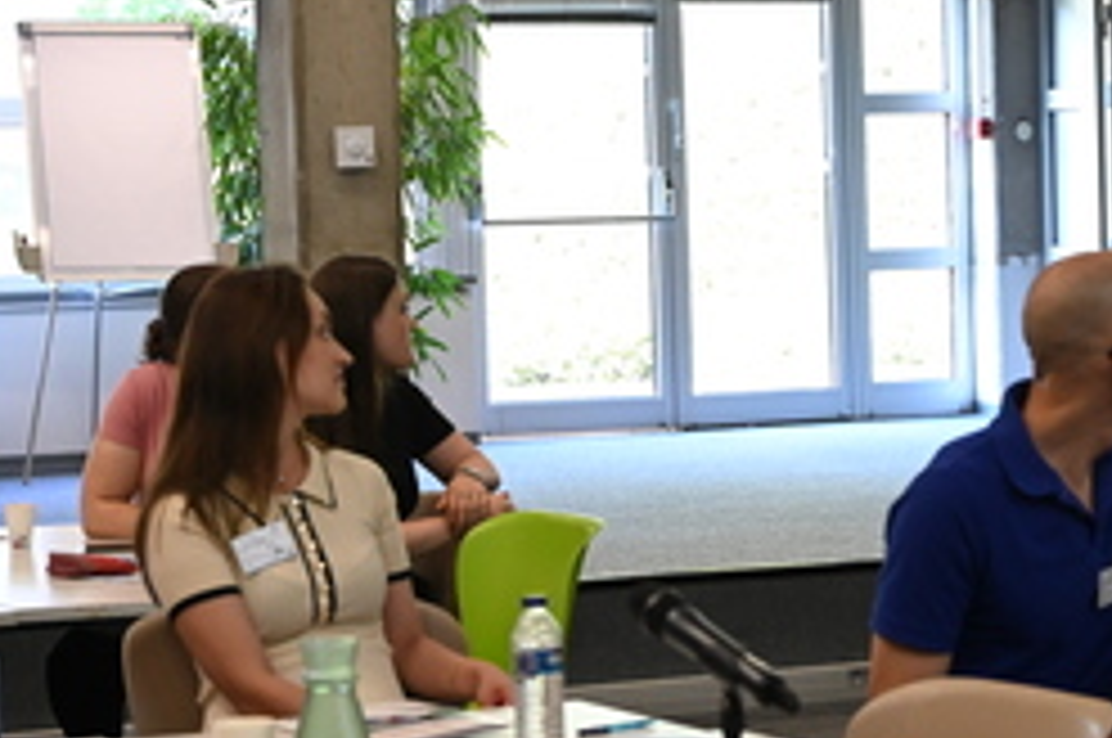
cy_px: 367
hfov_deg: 17.2
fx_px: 3671
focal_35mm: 119
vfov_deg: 11.5
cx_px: 410
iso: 2800
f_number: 5.6
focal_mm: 49
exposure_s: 1/125
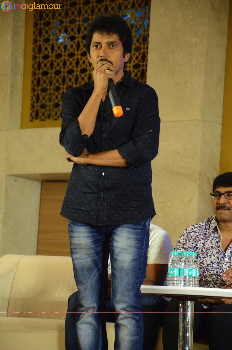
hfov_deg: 8.7
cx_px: 116
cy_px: 175
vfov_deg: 13.1
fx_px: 1529
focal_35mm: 158
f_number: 5.6
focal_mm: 105
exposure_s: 1/80
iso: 2500
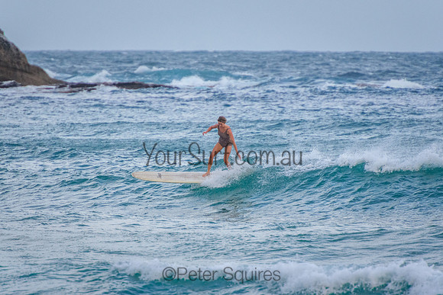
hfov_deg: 3.4
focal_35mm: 615
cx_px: 222
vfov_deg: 2.2
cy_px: 148
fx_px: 7567
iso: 1000
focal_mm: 400
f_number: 5.6
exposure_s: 1/1600
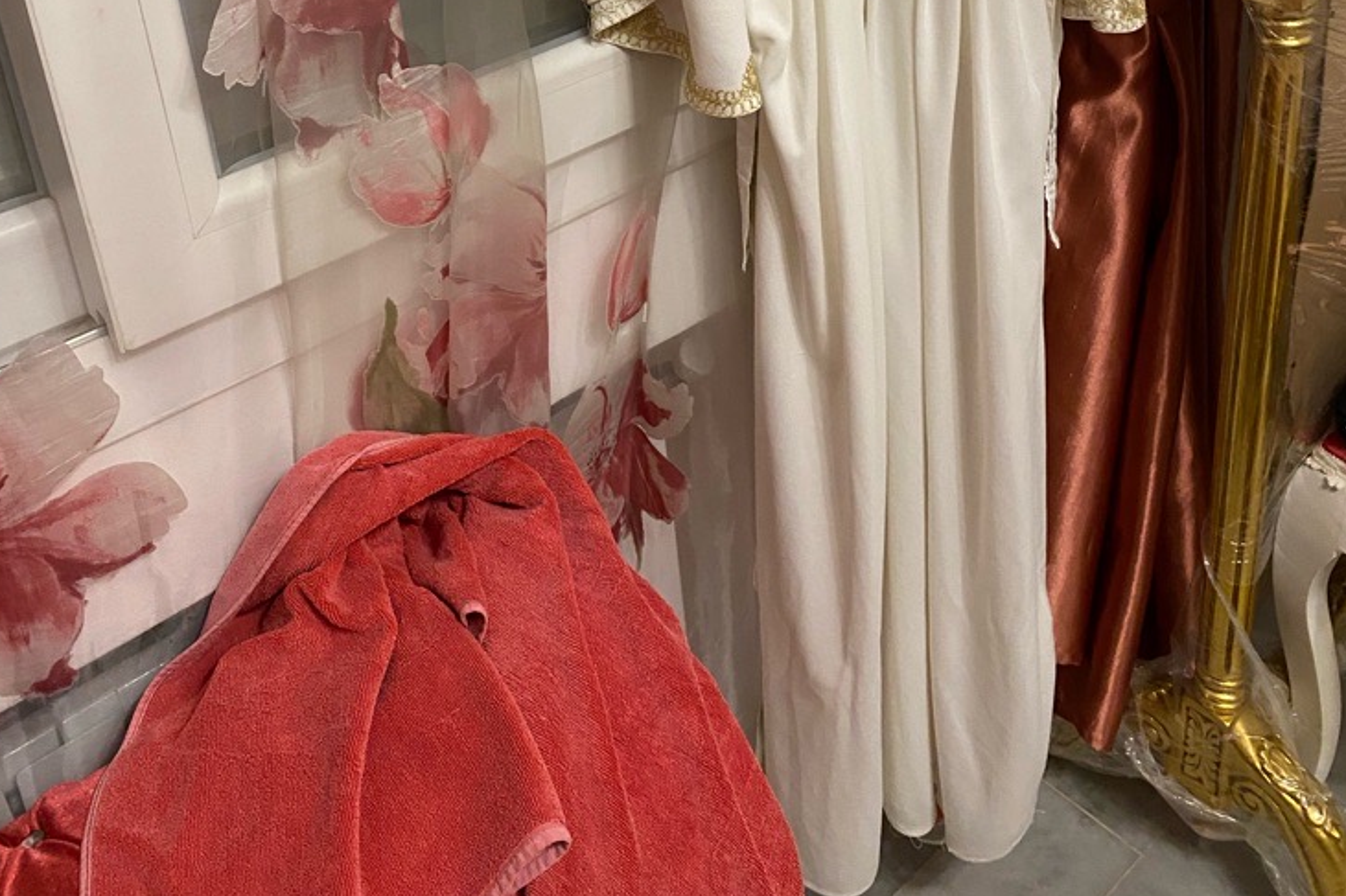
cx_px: 663
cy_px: 13
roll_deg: +5.3
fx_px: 1383
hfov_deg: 51.9
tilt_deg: -22.2
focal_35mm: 37
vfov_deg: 33.1
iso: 320
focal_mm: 4.25
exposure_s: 1/50
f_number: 1.8
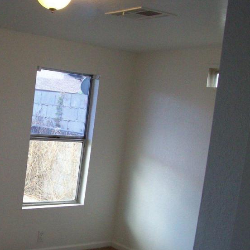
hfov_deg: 28.1
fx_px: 482
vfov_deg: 28.9
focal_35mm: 59
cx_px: 32
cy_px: 159
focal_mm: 6
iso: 116
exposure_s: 1/64
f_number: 2.7
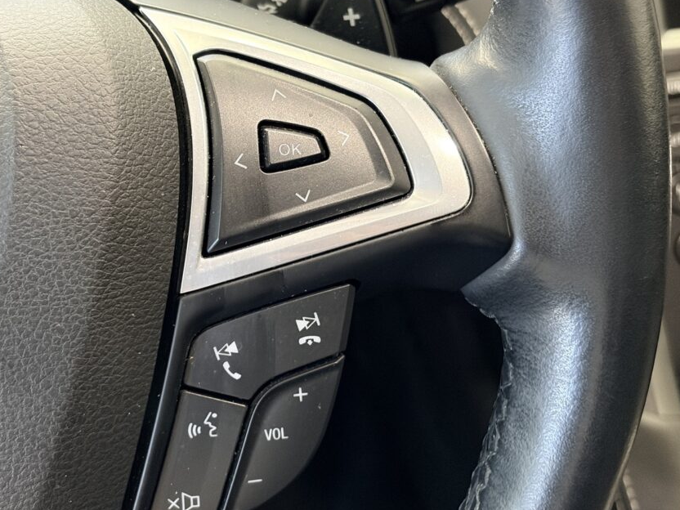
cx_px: 307
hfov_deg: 30.2
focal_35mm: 64
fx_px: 1257
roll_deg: +2.1
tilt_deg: -36.7
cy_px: 278
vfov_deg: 22.9
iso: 320
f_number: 1.6
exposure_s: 1/25
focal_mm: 5.96
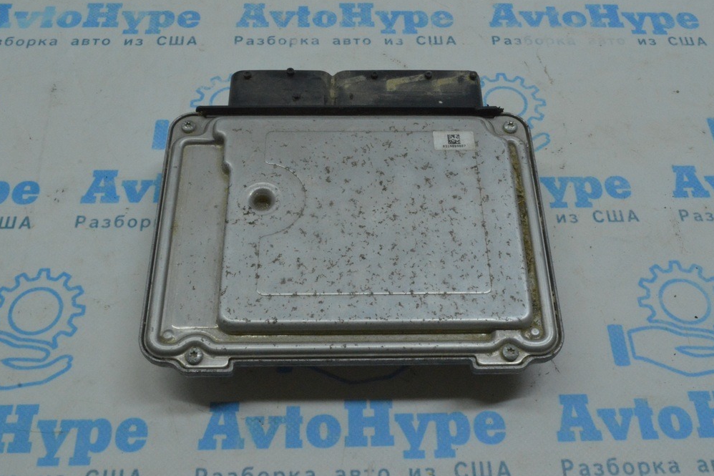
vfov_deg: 33.4
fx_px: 793
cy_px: 235
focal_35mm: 40
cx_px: 350
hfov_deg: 48.5
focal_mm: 26
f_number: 25
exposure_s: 1/40
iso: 3600
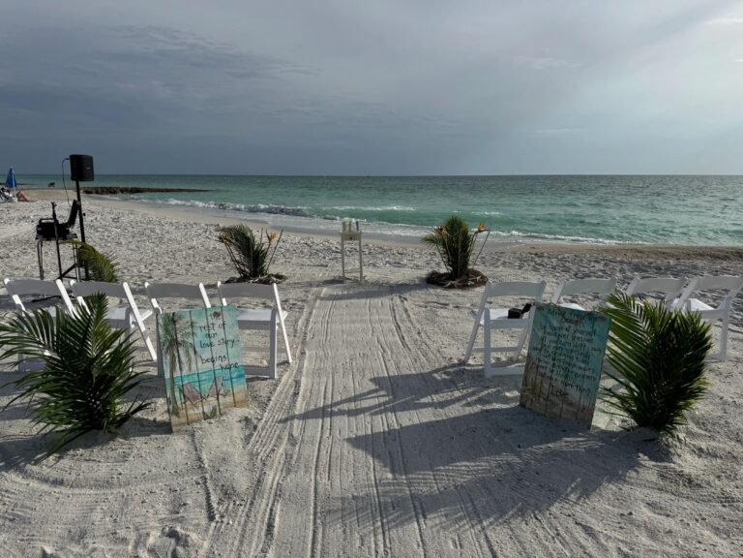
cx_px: 372
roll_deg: +0.5
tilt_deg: -11.9
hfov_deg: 71.6
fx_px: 515
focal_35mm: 24
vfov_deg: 56.8
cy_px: 279
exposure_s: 1/10417
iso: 80
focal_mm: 6.76
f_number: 1.78
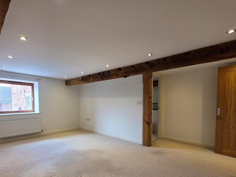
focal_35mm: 17
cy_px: 111
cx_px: 109
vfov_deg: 73.4
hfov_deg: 90.9
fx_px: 116
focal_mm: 2.2
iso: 50
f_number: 1.9
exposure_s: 1/100
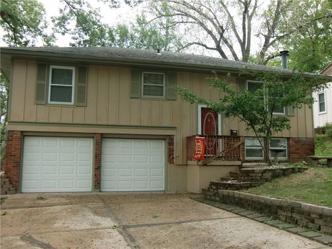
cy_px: 124
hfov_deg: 54.0
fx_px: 326
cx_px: 166
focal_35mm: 34
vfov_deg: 41.8
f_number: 3.6
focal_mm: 6.1
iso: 64
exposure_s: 1/100
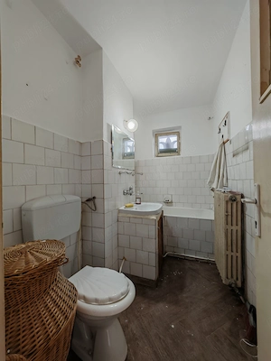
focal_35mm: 13
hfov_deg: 89.9
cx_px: 136
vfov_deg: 106.2
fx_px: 136
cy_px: 180
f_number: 2
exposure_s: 1/33
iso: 160
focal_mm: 1.82
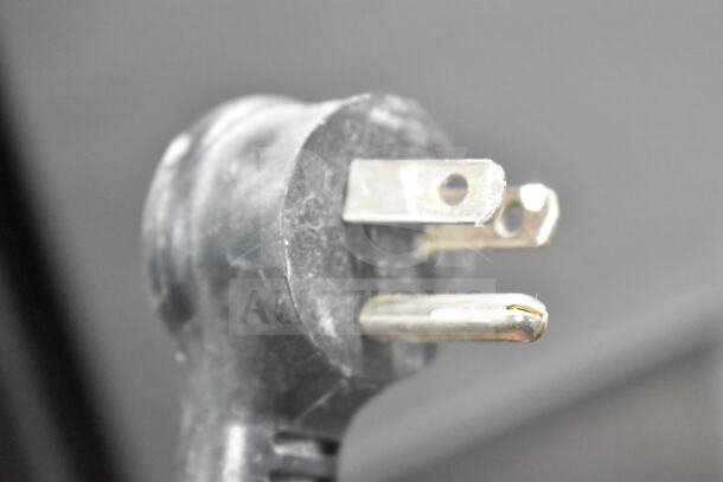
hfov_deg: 24.6
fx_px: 1657
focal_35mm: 82
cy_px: 241
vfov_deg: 16.6
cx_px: 362
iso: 11400
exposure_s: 1/100
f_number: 5.6
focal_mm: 55
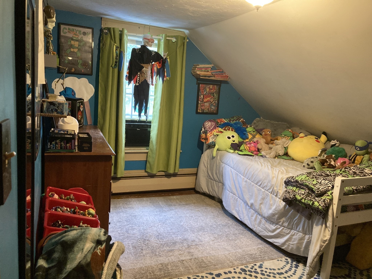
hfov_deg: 63.4
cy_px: 140
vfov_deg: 49.7
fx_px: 301
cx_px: 186
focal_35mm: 28
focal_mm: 3.99
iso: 320
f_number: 1.8
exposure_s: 1/40
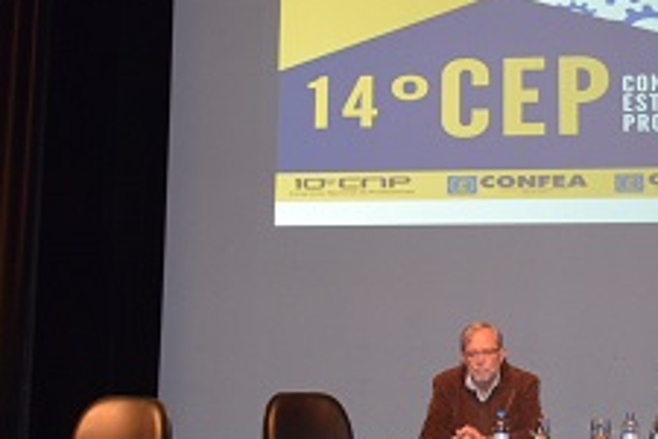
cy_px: 148
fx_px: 1316
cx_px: 526
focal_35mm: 72
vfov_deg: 18.9
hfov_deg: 27.5
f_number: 3.5
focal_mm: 18
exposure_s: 1/60
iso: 2000
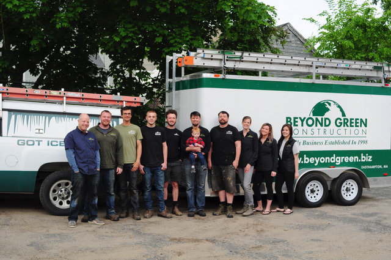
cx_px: 196
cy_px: 130
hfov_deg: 46.5
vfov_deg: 31.8
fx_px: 456
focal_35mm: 42
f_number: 5
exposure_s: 1/250
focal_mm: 28
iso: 200
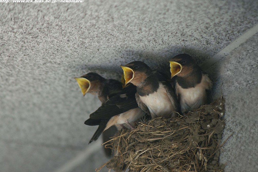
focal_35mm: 776
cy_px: 86
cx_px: 132
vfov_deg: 1.8
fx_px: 5556
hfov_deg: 2.7
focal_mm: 500
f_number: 4.5
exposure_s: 1/125
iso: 400
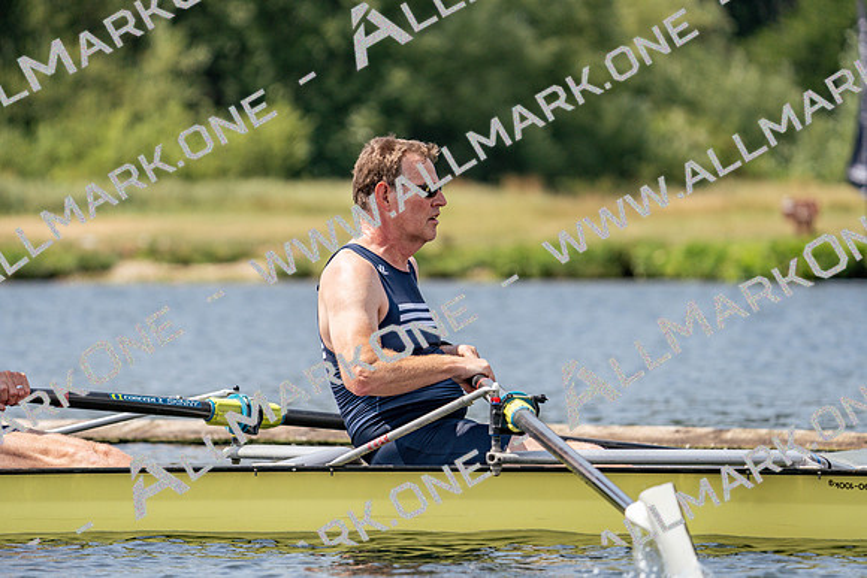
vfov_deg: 4.4
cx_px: 434
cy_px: 289
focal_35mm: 312
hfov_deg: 6.6
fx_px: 7515
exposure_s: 1/1600
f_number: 6.3
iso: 250
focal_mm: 312
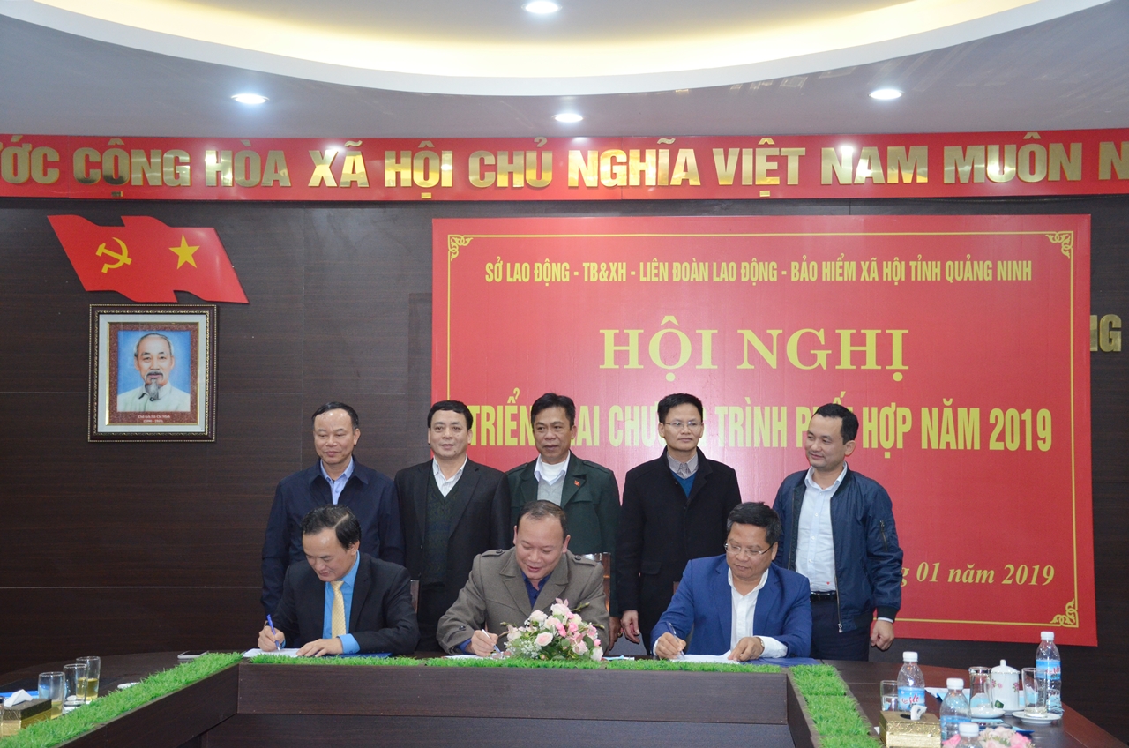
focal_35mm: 52
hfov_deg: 37.9
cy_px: 374
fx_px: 1643
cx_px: 564
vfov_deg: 25.6
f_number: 4.2
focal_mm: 35
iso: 1400
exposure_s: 1/60
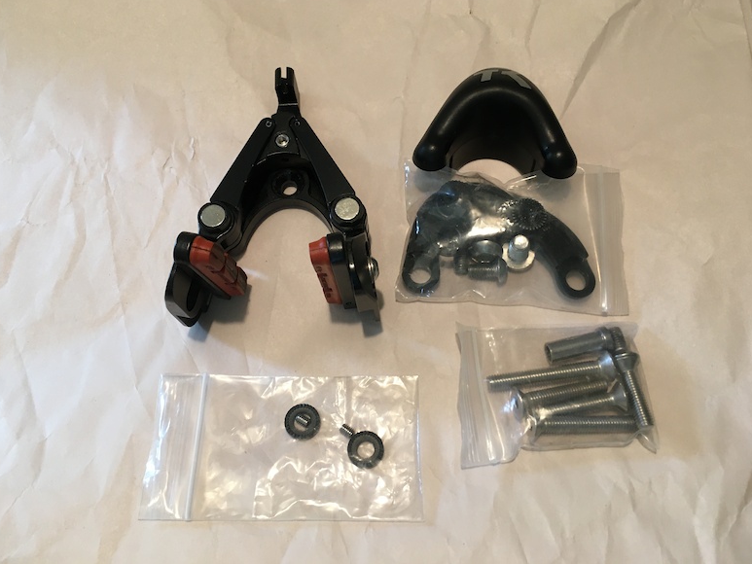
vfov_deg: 46.8
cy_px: 273
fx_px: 652
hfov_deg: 60.0
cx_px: 369
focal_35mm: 30
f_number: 2.2
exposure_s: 1/30
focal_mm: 4.15
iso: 80
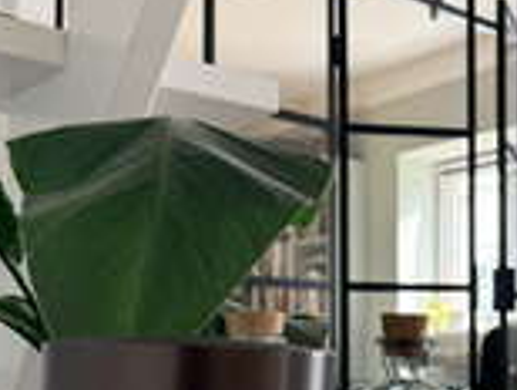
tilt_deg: +2.8
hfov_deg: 31.5
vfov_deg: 24.9
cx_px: 475
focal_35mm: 58
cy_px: 316
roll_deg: +0.2
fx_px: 868
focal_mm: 6.76
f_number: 1.78
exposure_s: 1/161
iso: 200
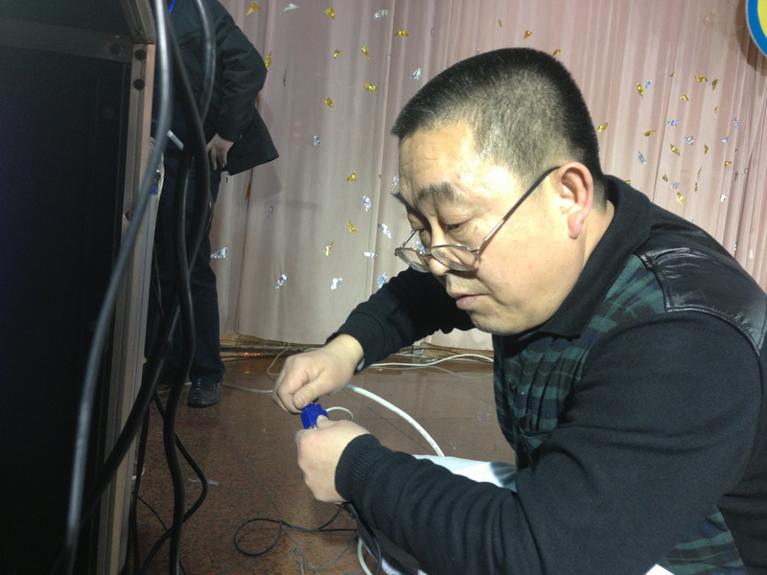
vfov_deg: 42.9
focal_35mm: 33
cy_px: 288
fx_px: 731
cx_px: 384
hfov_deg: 55.4
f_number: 2.4
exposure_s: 1/20
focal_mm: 4.13
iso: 160
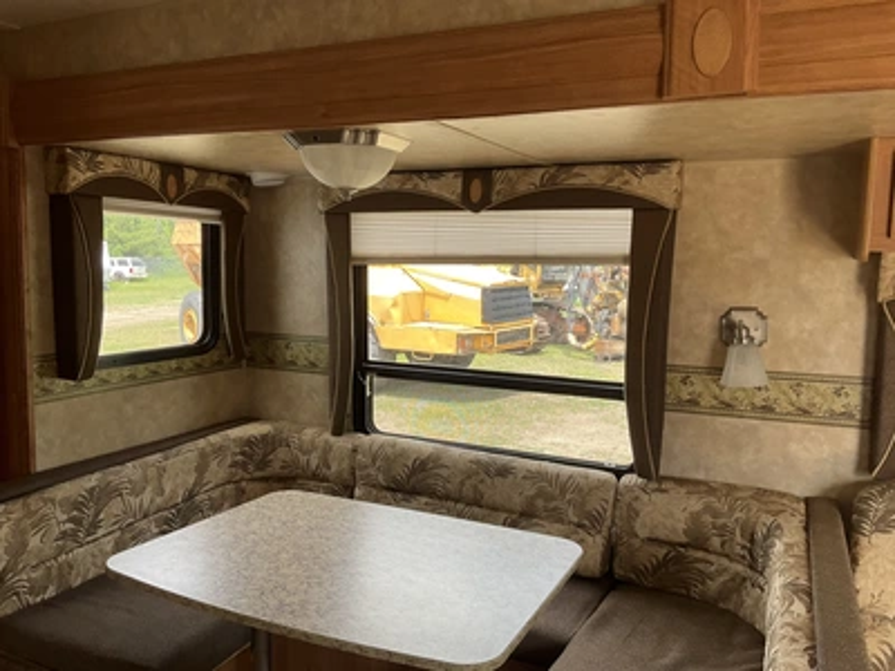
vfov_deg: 48.2
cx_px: 448
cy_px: 336
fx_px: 750
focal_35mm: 29
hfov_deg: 61.7
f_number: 1.8
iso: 25
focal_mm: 3
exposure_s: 1/122
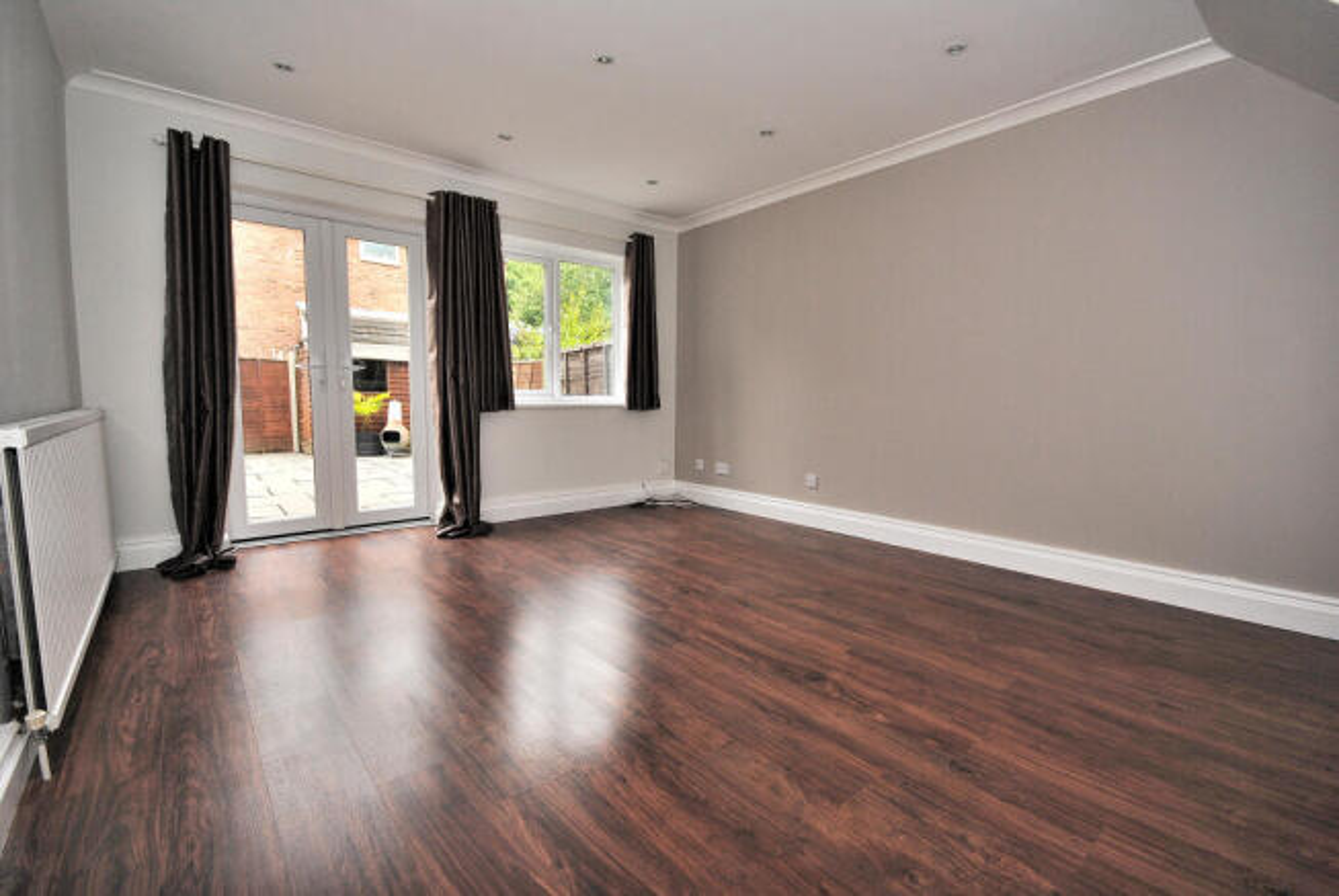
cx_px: 670
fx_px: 559
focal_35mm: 15
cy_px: 448
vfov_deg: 77.5
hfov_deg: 100.3
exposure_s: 1/60
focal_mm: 10
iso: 200
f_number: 4
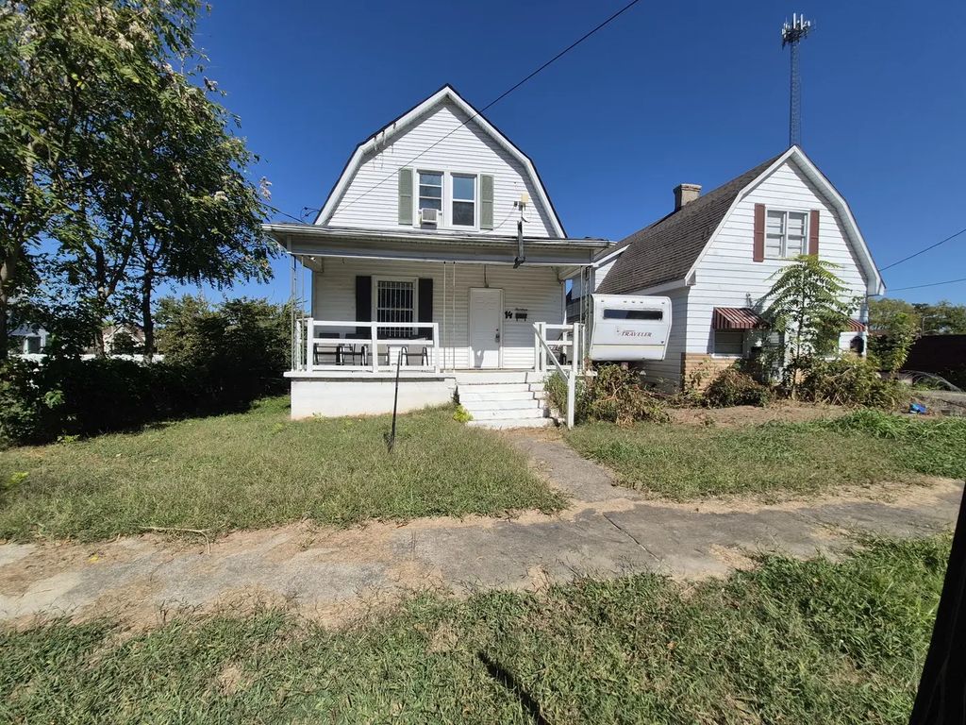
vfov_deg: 89.9
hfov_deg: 106.2
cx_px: 483
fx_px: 363
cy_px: 362
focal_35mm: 13
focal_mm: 1.74
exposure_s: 1/3112
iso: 50
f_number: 2.2
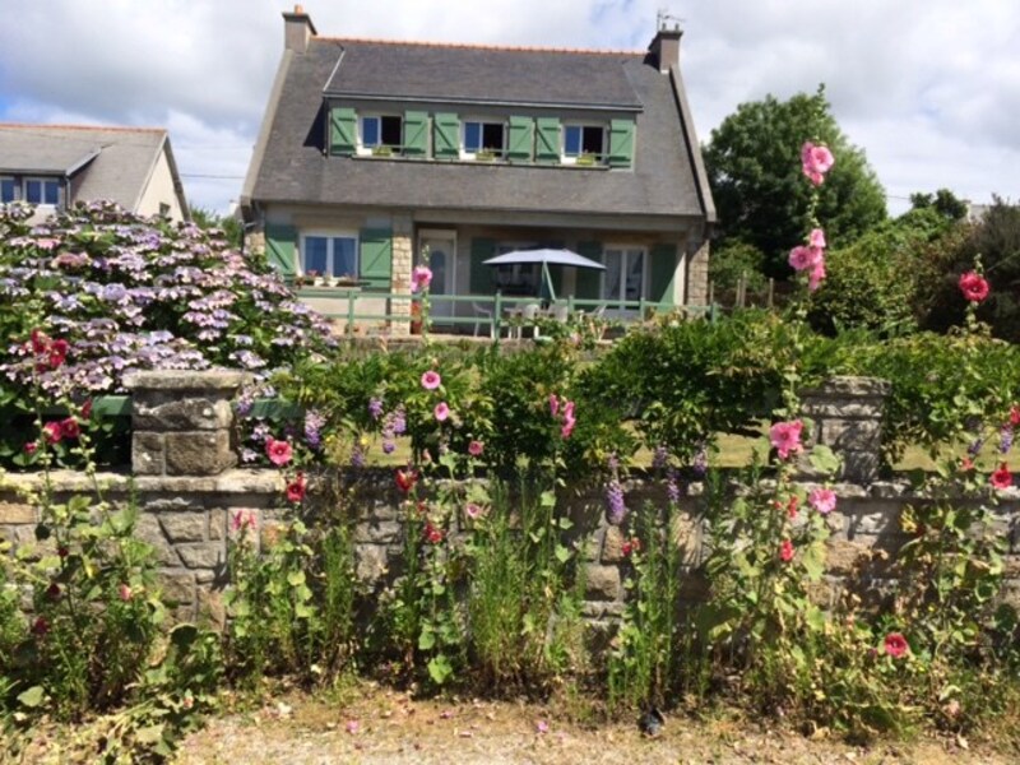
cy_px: 382
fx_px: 855
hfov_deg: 61.7
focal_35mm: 29
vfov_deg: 48.2
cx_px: 510
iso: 32
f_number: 2.2
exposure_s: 1/2053
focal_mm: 4.15
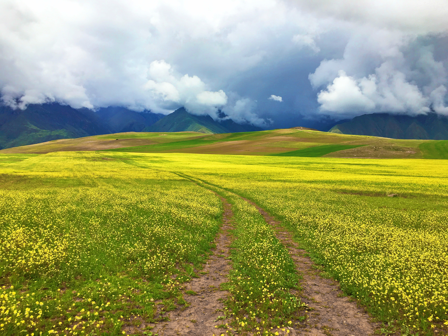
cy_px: 168
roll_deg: -1.5
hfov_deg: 61.7
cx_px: 224
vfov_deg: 48.2
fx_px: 375
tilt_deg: -4.3
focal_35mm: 29
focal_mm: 4.15
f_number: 2.2
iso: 25
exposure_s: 1/1789
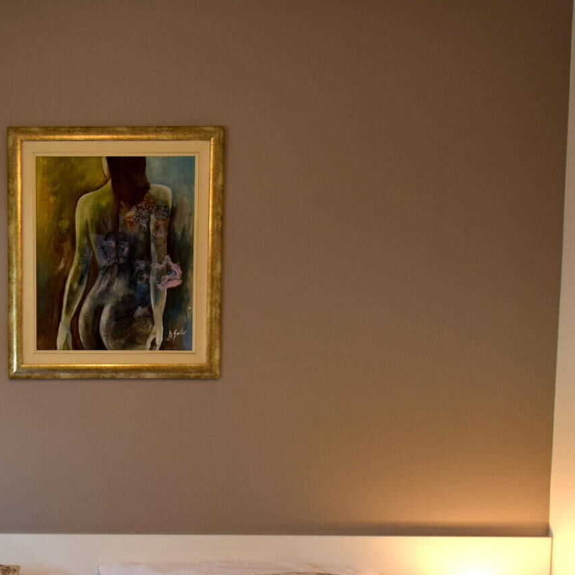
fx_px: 677
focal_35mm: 36
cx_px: 70
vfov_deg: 44.0
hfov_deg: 42.6
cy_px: 454
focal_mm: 10
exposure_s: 1/100
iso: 400
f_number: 5
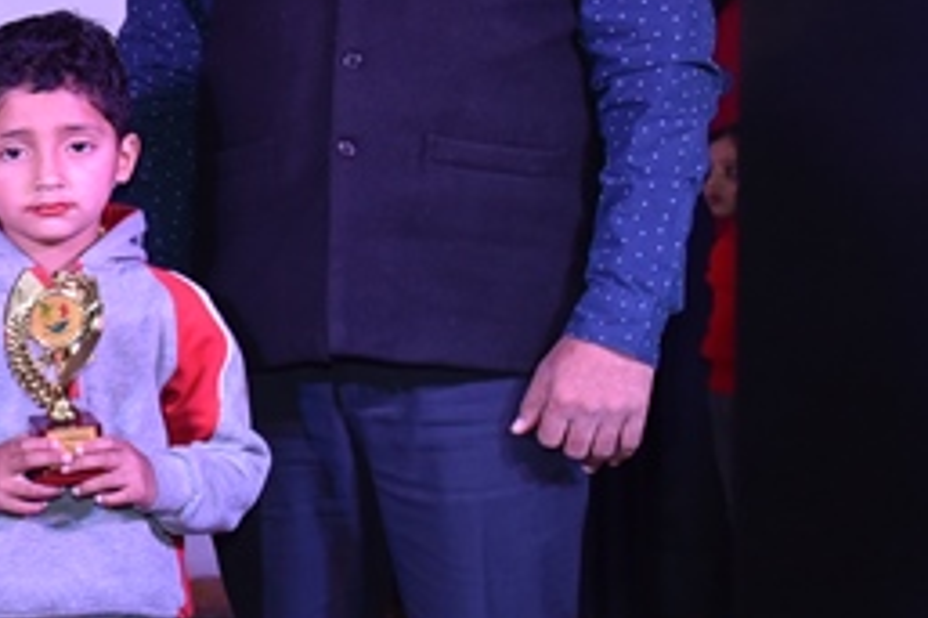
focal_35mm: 140
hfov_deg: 13.7
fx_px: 3606
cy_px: 311
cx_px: -516
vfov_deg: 9.8
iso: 1000
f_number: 5.6
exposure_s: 1/125
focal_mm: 40
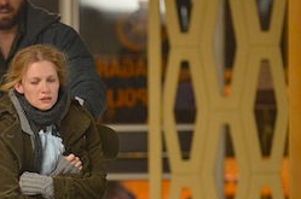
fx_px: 4465
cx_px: 31
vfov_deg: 2.6
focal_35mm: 535
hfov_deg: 3.9
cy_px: 206
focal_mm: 185
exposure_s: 1/160
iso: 3200
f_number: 3.5
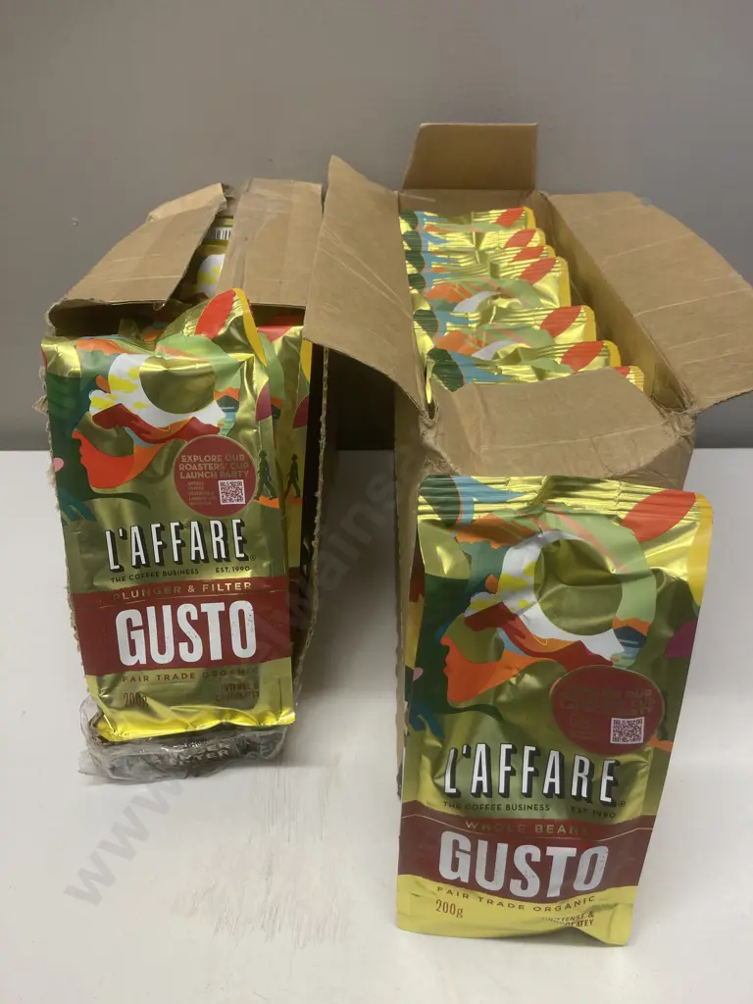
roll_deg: -0.4
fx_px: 812
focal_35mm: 28
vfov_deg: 63.4
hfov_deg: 49.7
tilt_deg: -29.8
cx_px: 376
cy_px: 502
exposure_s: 1/50
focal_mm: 3.99
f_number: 1.8
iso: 64
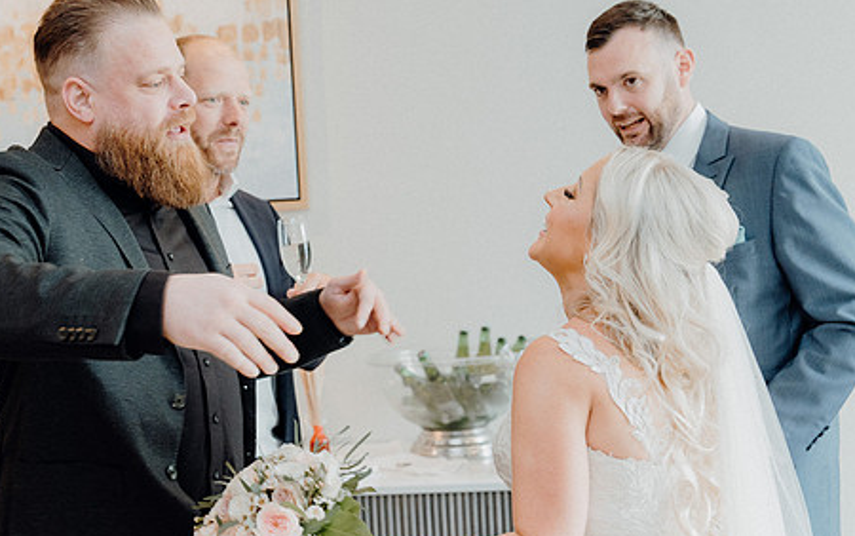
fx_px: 1469
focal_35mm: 63
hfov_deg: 32.4
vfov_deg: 20.6
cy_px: 322
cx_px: 359
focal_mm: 48
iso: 2500
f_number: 3.5
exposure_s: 1/200
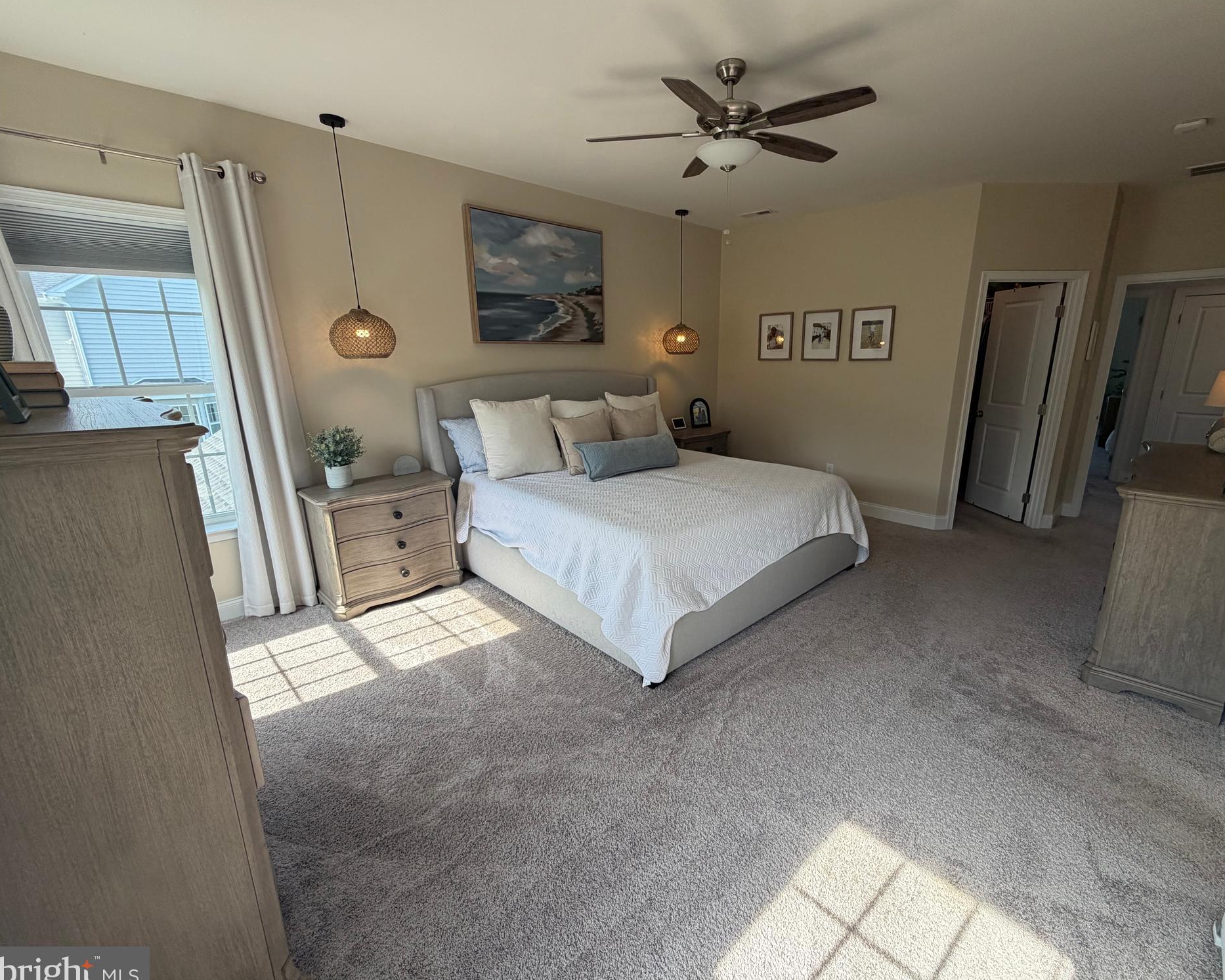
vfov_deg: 84.0
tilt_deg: -15.1
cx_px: 658
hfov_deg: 96.6
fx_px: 544
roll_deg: +0.6
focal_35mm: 15
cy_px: 496
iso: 80
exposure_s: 1/121
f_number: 2.2
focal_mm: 2.22
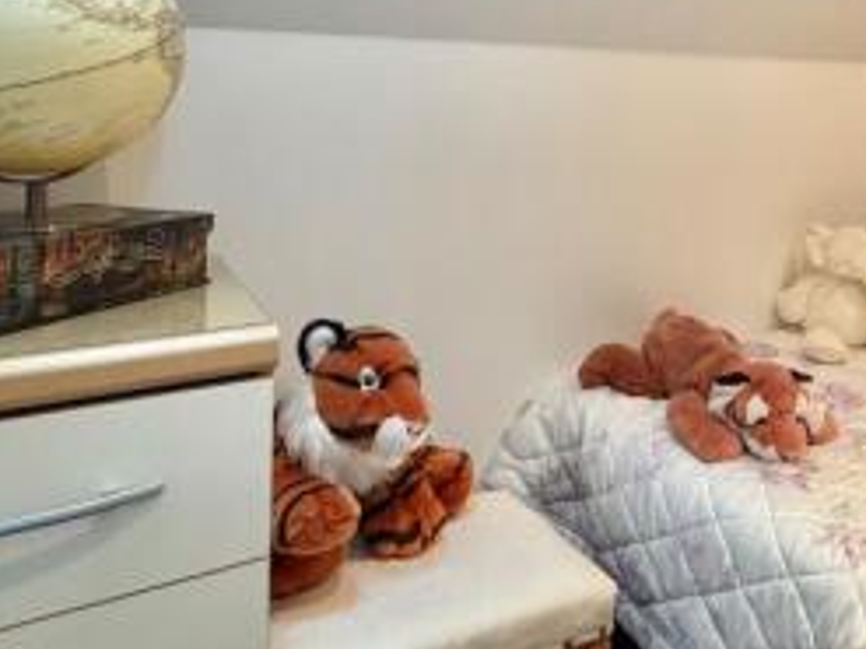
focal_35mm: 33
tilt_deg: +1.4
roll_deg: +0.1
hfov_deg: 52.9
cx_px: 650
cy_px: 100
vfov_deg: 40.5
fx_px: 825
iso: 250
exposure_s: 1/50
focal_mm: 2.22
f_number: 2.2
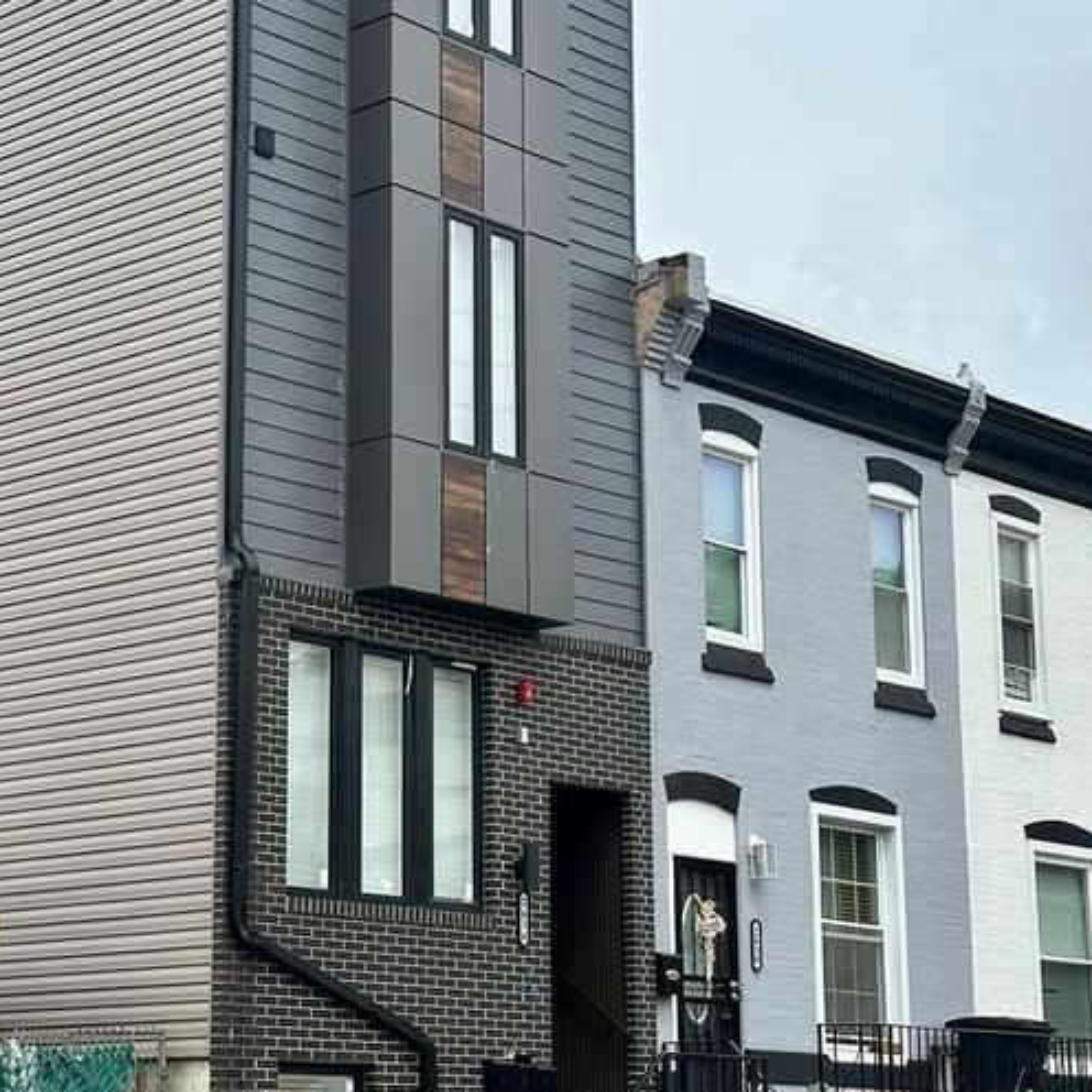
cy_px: 468
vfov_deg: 30.0
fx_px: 2034
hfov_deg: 30.0
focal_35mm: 57
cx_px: 544
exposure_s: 1/3257
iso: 64
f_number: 1.78
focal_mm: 6.86
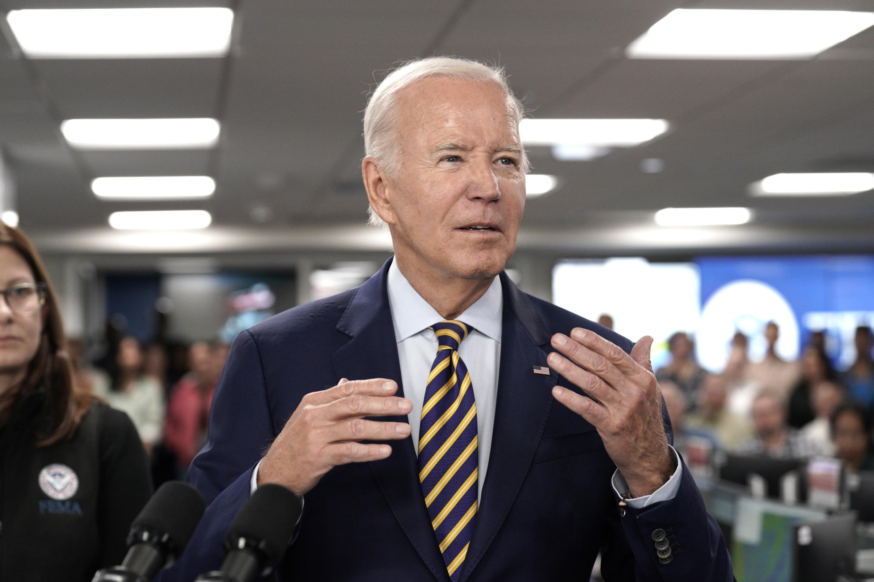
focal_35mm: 76
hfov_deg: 26.7
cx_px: 432
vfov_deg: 17.9
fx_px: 1845
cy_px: 298
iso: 2000
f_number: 3.5
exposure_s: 1/250
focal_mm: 70
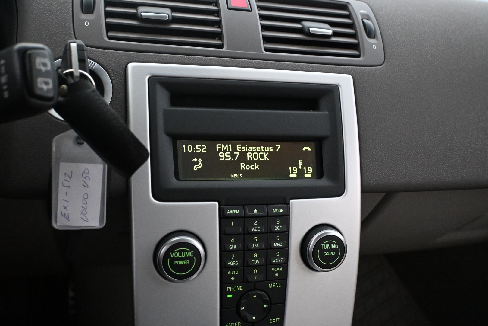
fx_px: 427
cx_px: 244
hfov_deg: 59.5
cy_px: 163
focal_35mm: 32
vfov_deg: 41.7
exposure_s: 1/60
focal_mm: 21
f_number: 4
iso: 5000
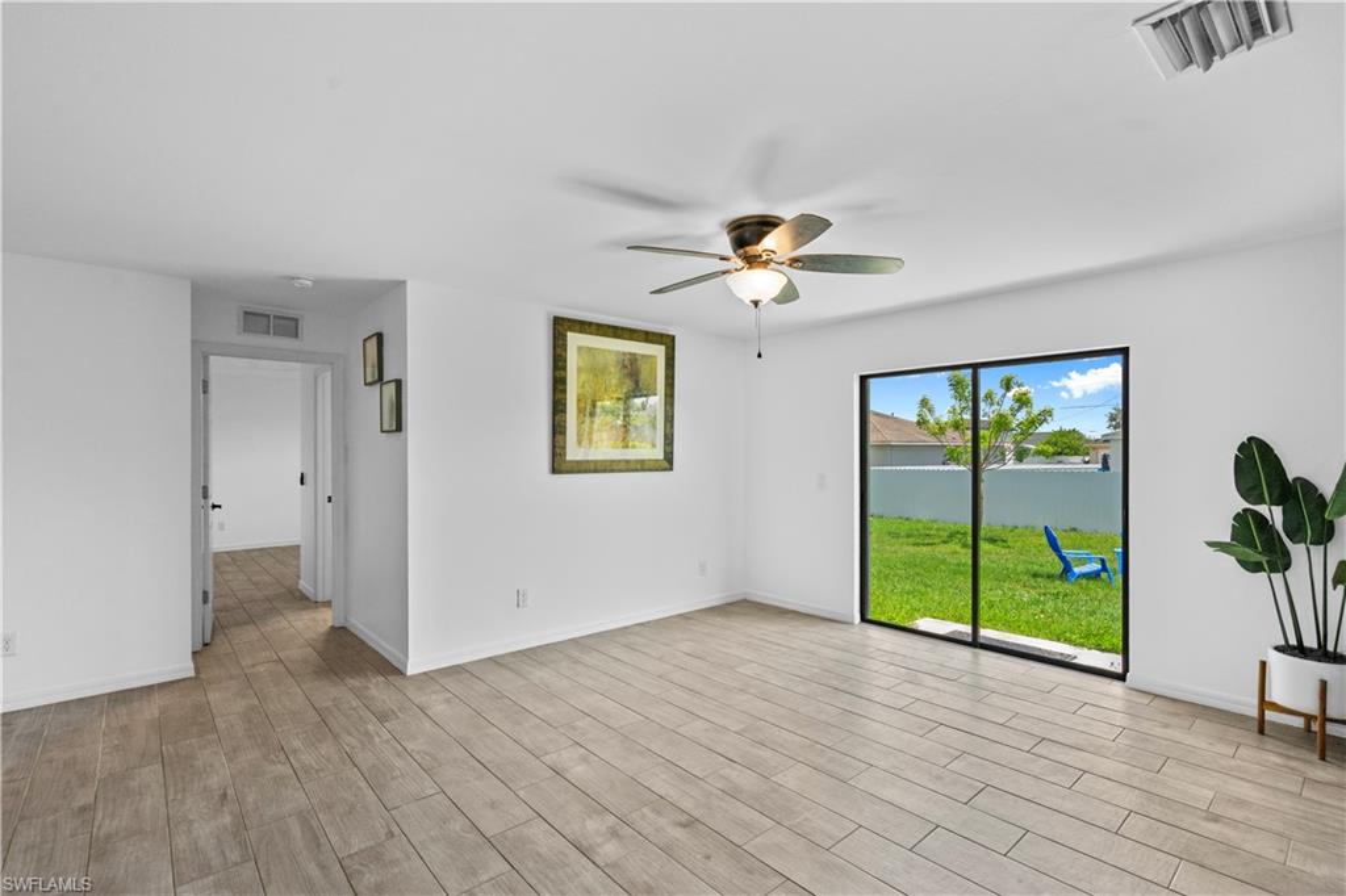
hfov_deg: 96.8
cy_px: 448
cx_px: 673
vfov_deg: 73.7
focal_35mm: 16
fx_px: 598
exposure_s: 1/100
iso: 400
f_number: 8
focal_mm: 16
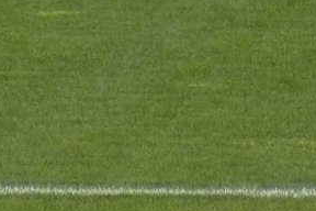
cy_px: -157
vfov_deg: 0.6
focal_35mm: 2500
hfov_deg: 0.8
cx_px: 644
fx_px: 21943
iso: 500
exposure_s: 1/500
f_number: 5.6
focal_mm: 300
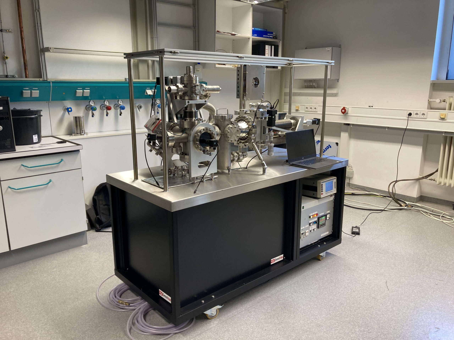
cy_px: 170
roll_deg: +0.3
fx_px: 367
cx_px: 227
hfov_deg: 63.4
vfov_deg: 49.7
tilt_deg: -12.0
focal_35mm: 28
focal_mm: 3.99
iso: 80
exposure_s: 1/50
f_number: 1.8
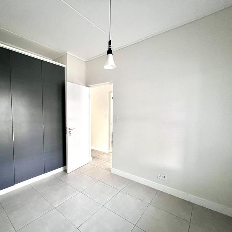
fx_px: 121
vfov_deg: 87.4
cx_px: 94
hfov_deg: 86.4
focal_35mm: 16
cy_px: 119
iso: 800
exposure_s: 1/60
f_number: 1.8
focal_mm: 1.57
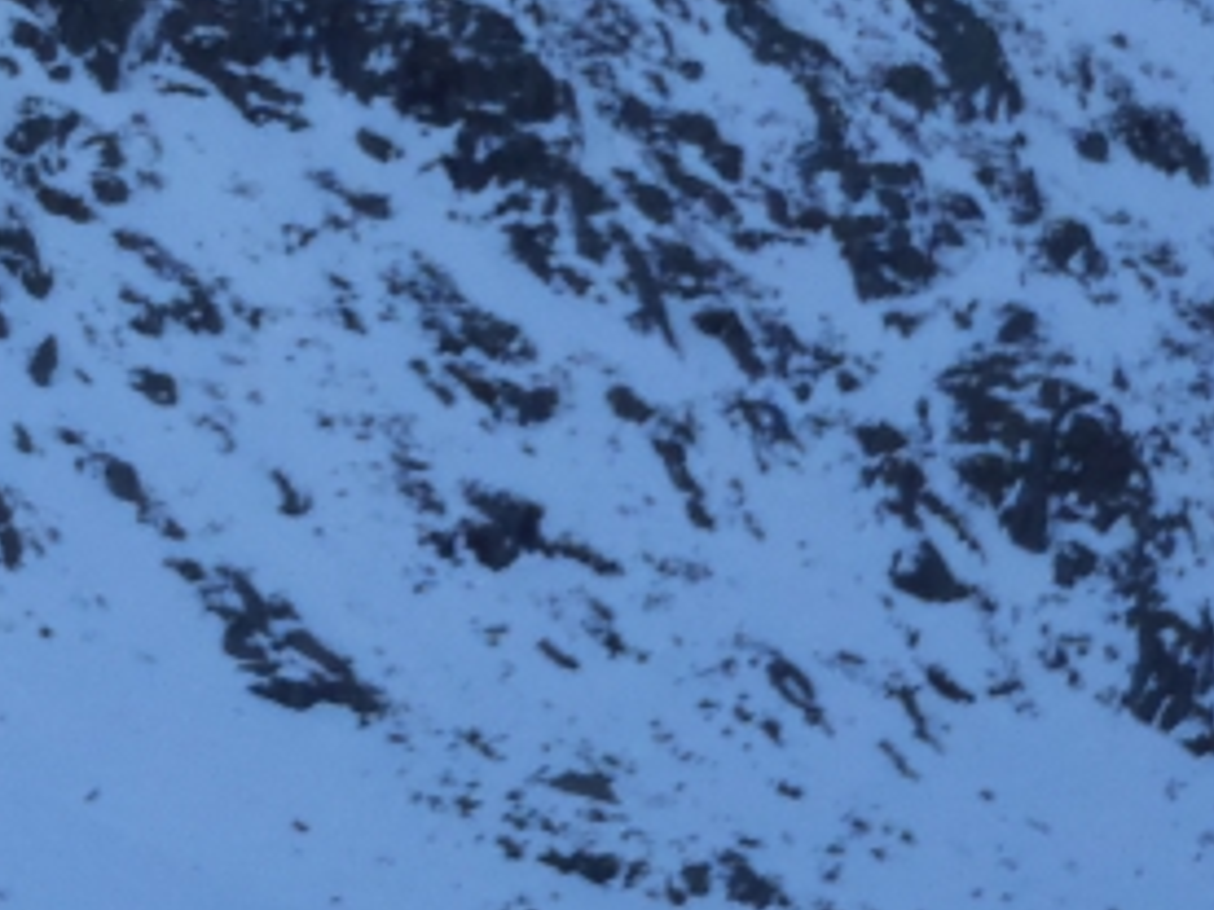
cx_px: -48
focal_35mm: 190
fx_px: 6663
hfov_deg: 10.3
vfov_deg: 7.8
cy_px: 101
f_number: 4.4
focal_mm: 8.89
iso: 80
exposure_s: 1/100
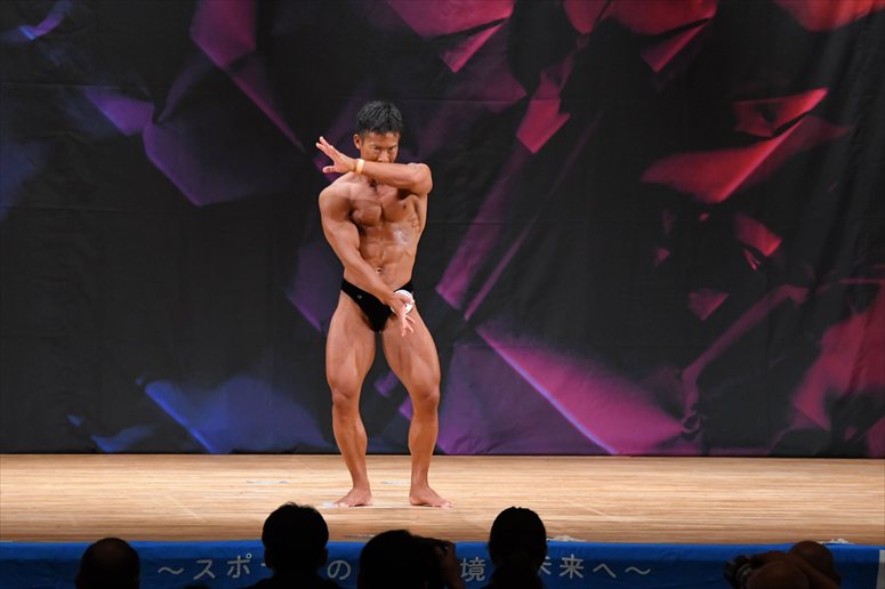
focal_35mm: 217
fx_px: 5332
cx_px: 442
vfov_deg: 6.3
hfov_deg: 9.5
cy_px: 294
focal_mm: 145
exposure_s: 1/400
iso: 3200
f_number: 5.6
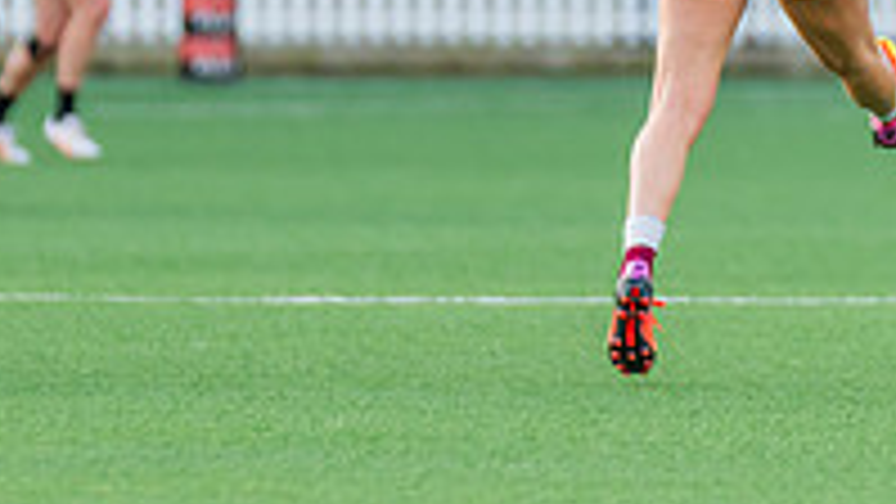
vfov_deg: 1.2
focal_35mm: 984
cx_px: 824
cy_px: -143
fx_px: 23381
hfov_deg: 2.2
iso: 1000
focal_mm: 310
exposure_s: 1/800
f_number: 4
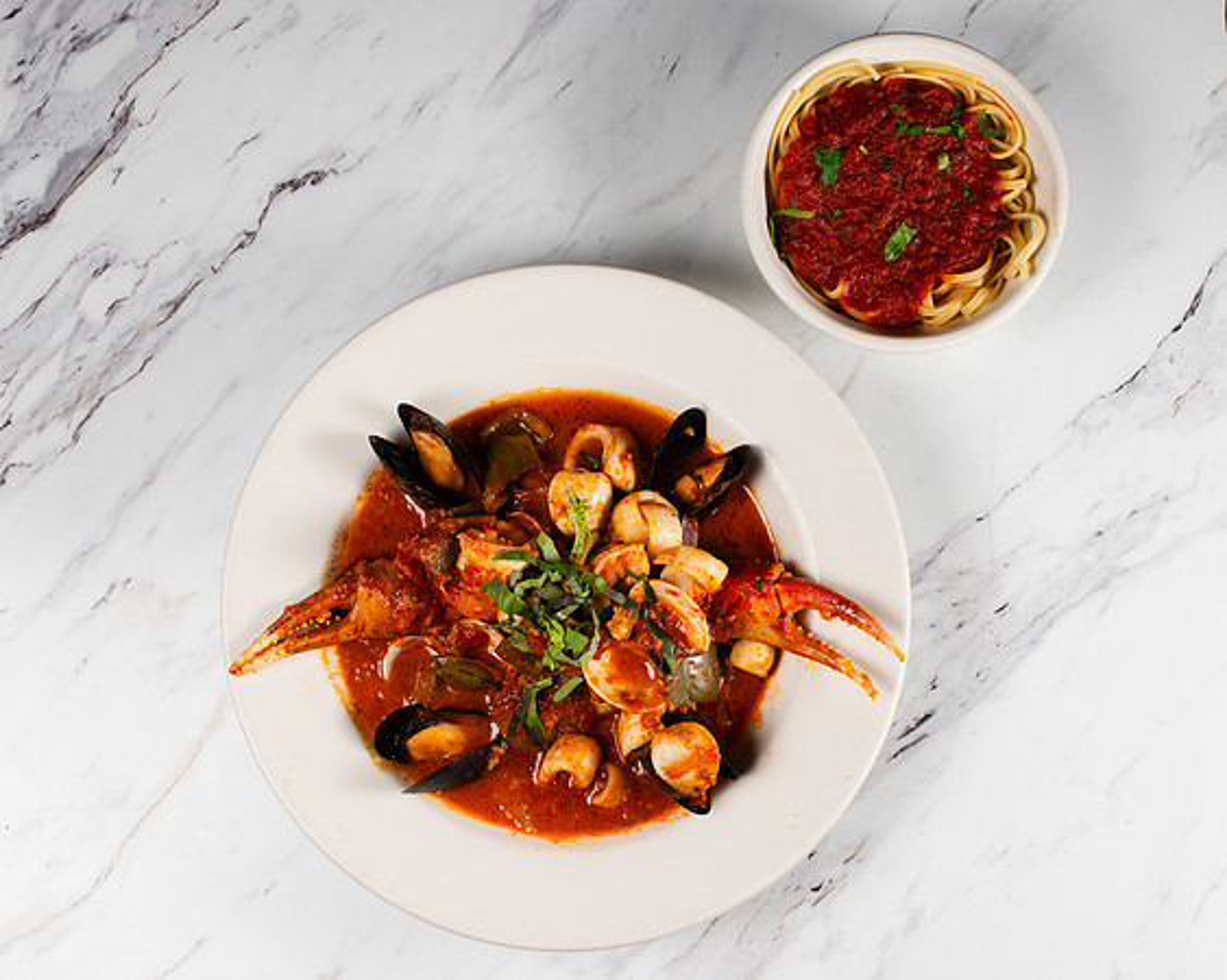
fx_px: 2273
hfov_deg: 30.2
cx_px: 683
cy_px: 537
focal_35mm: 63
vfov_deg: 24.3
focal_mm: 50
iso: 200
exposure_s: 1/200
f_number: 10
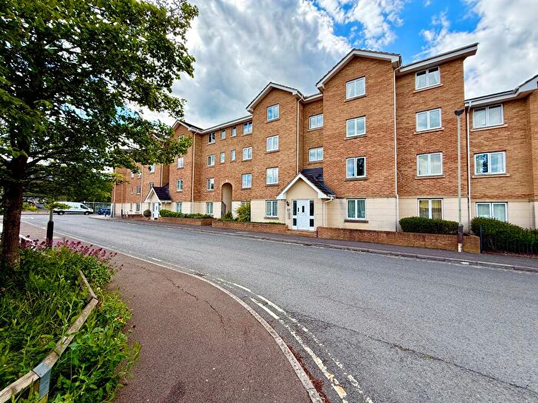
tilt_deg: +3.4
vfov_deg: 85.7
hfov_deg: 102.1
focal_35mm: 14
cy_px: 202
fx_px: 218
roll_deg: -1.4
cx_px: 269
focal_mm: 2.22
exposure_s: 1/914
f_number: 2.2
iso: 64
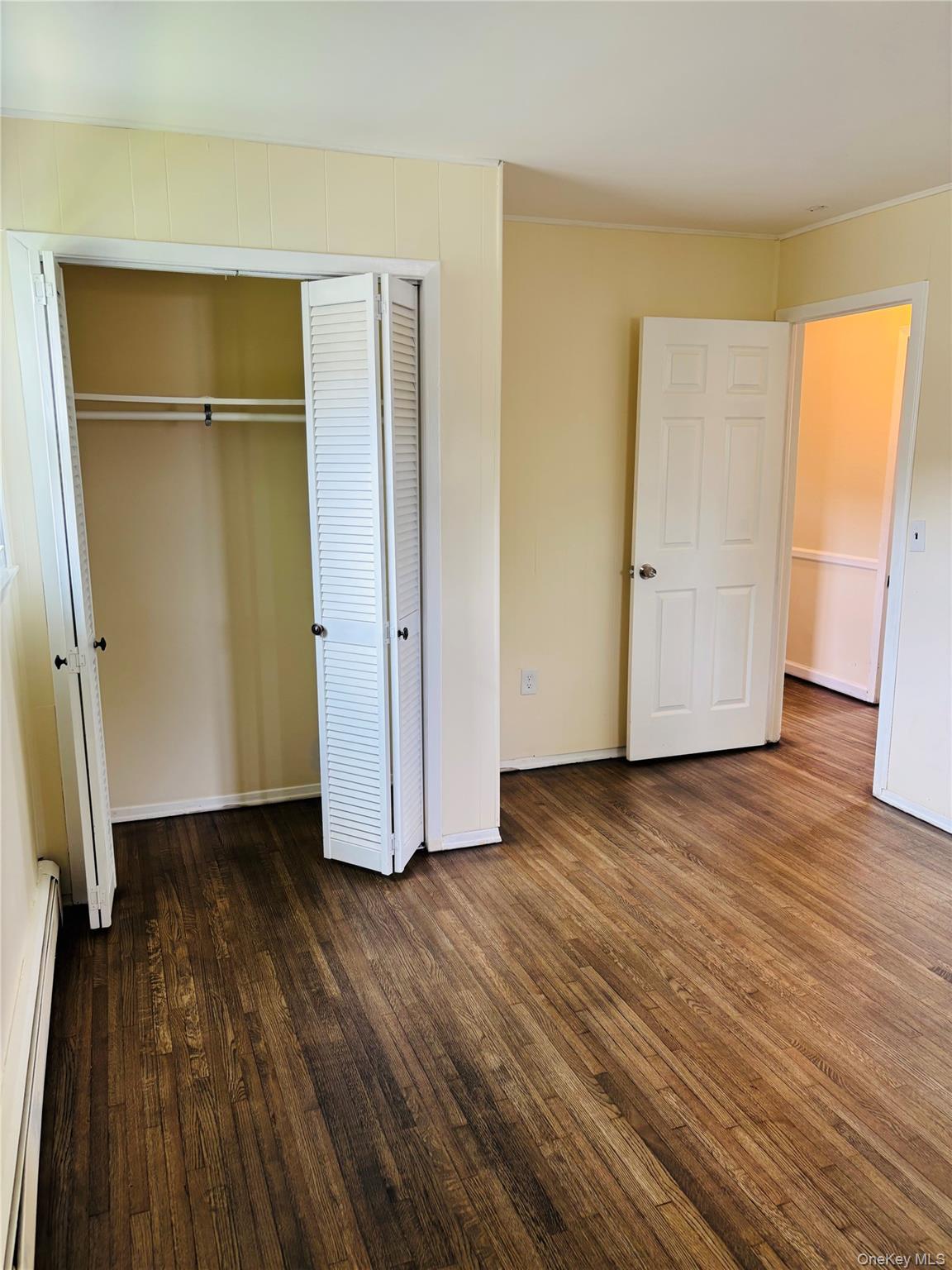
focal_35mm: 26
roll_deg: +1.0
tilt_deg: -12.8
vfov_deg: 67.3
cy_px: 635
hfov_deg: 53.1
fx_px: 953
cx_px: 476
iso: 80
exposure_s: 1/60
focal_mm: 5.96
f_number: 1.6
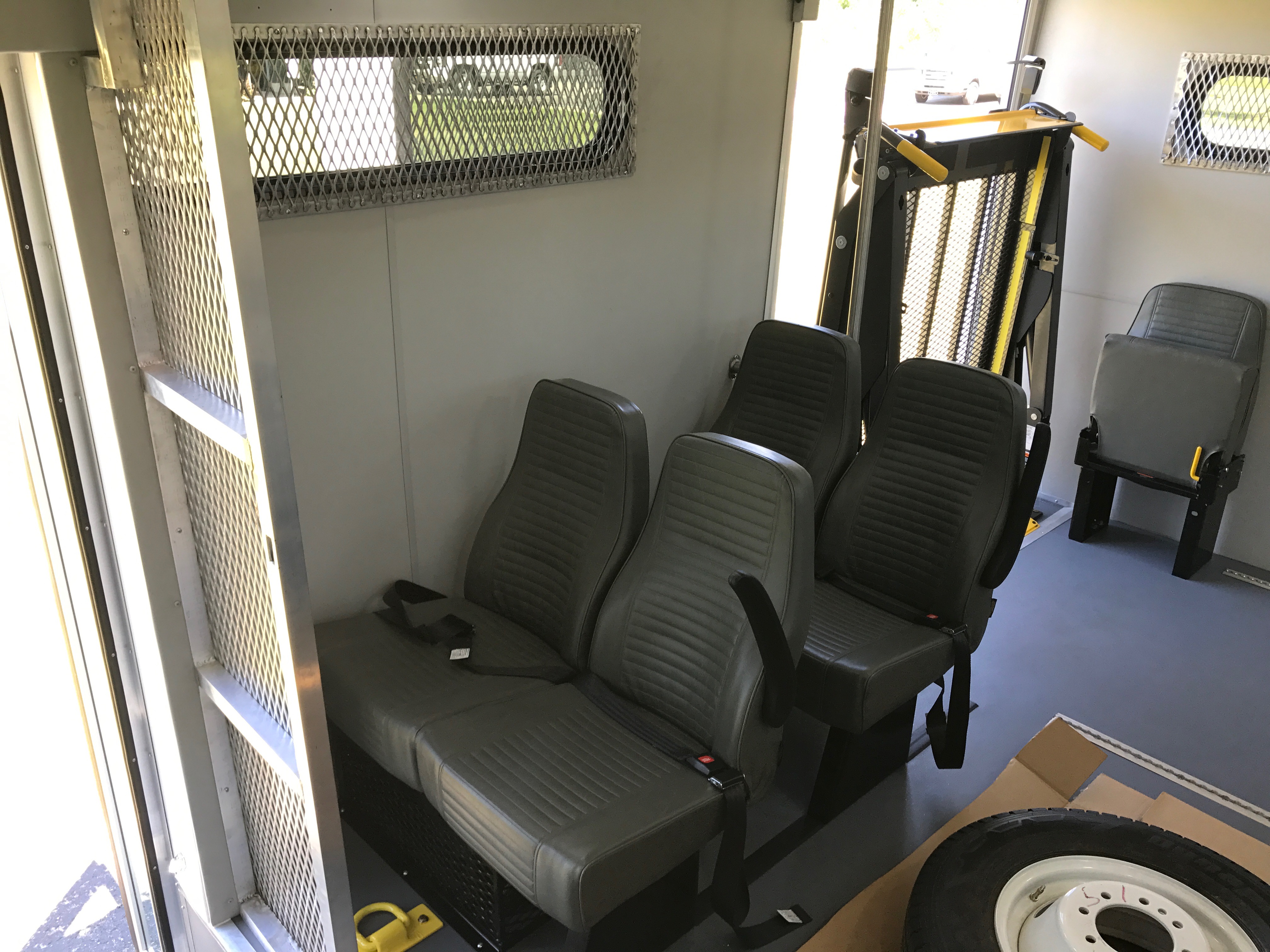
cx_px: 635
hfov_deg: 63.4
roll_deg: +0.1
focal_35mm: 28
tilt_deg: -20.9
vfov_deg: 49.7
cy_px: 476
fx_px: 1027
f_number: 1.8
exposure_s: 1/60
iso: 25
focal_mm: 3.99
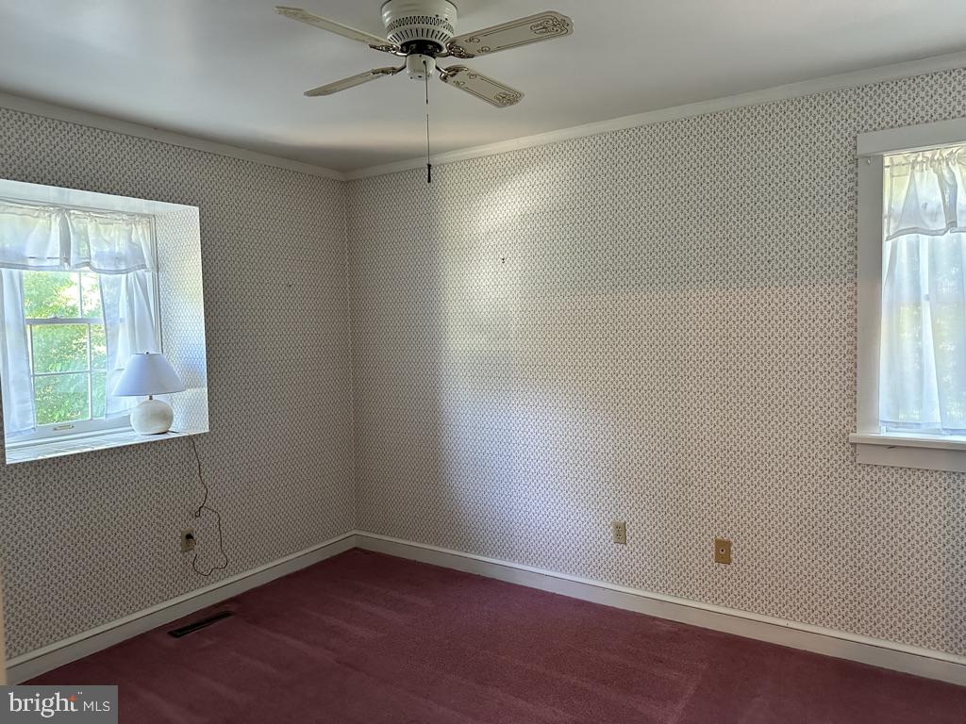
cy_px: 362
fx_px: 670
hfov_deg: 71.6
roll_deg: +1.3
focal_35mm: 24
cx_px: 483
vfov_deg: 56.8
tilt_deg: -2.7
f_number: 1.78
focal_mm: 6.86
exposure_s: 1/60
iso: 640
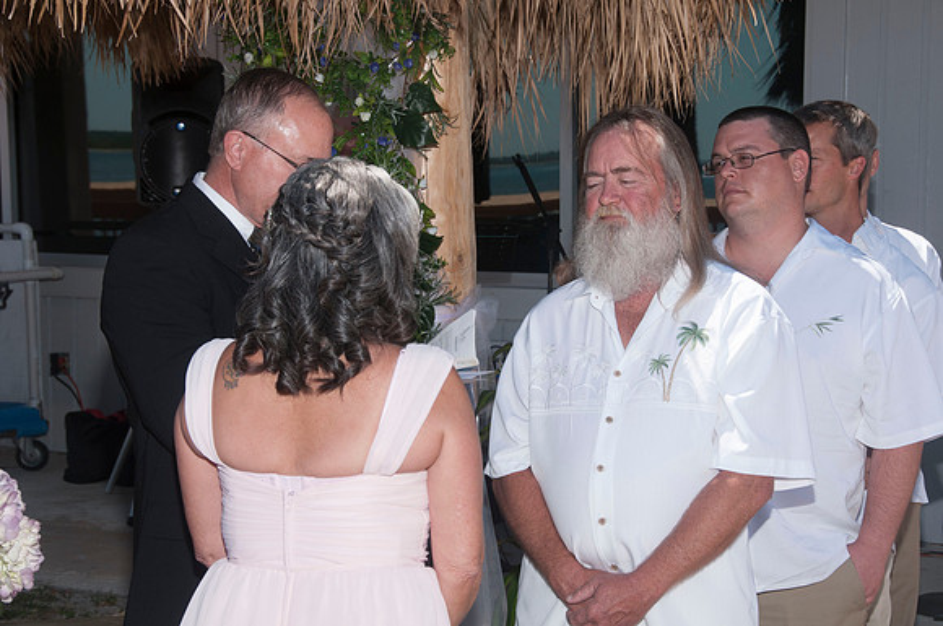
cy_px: 313
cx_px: 472
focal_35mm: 84
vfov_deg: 16.2
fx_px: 2197
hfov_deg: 24.2
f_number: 11
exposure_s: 1/250
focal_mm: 56
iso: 100
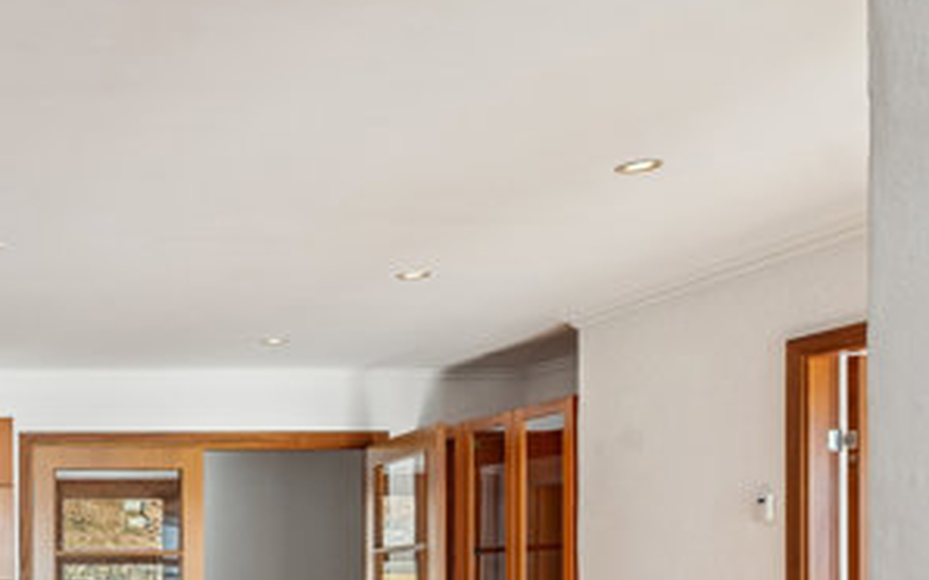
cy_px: 613
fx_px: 1316
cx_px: -234
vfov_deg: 23.5
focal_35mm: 52
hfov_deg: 31.4
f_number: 8
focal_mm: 19
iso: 200
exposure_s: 1/40
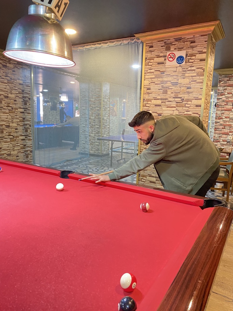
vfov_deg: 67.3
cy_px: 156
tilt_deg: -10.6
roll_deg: -0.8
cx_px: 116
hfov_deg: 53.1
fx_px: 233
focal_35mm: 26
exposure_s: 1/25
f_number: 1.8
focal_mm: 4.25
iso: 500
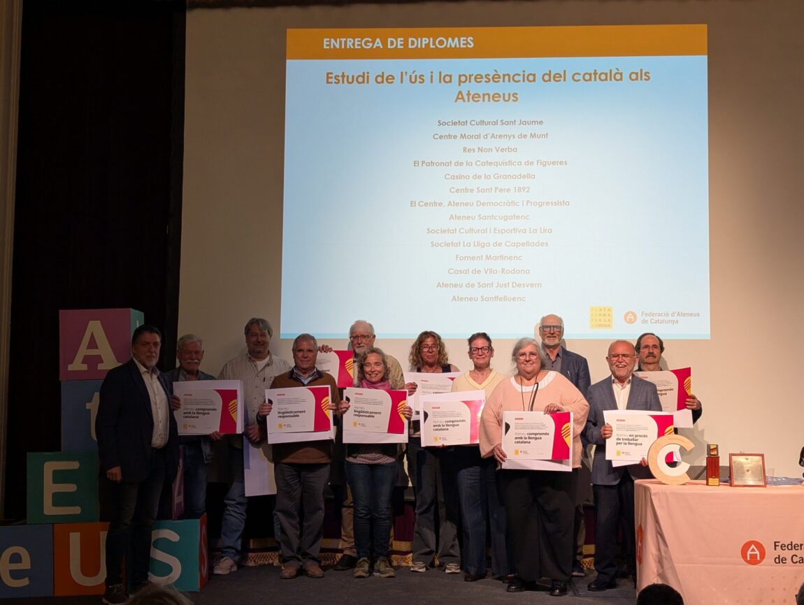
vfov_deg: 29.7
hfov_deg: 38.9
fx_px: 1140
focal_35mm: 49
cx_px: 402
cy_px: 302
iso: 115
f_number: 1.68
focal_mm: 6.9
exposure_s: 1/100
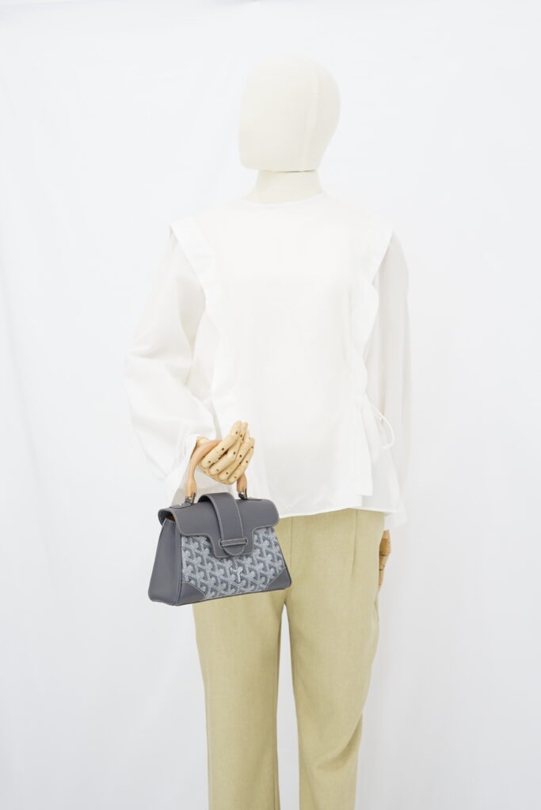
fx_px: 1127
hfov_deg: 27.0
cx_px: 270
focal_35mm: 50
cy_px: 405
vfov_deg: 39.6
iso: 640
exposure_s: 1/6
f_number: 6.3
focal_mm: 50
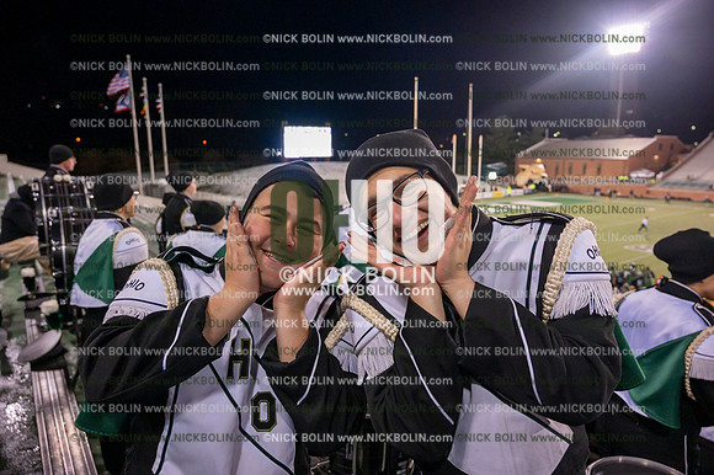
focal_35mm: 24
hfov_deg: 73.8
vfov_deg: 53.1
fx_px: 476
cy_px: 238
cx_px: 357
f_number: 4.5
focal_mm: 24
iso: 5000
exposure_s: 1/640
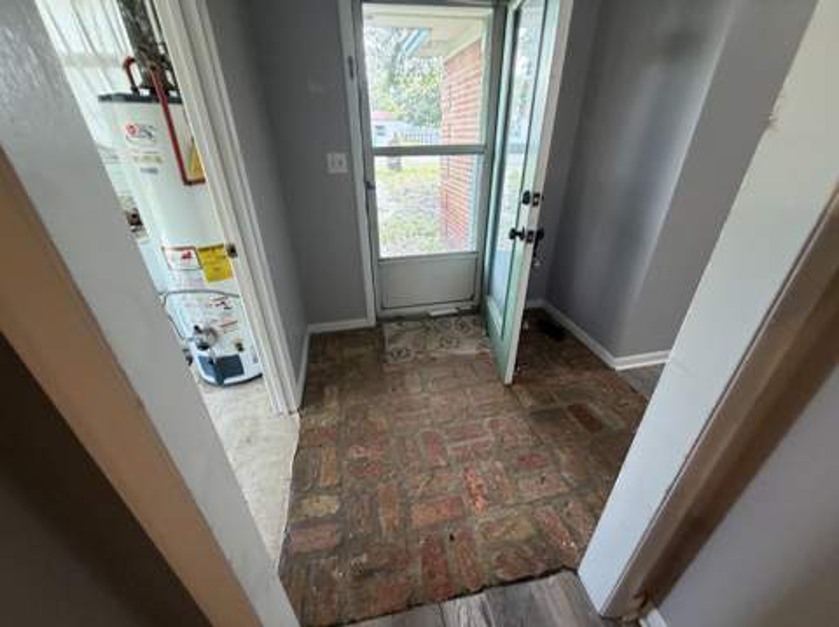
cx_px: 420
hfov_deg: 102.1
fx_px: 339
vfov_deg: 85.6
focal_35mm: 14
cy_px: 314
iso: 200
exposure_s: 1/60
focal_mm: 2.22
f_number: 2.2
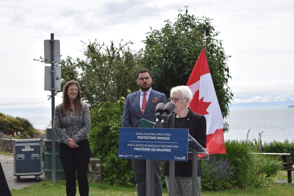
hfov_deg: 24.6
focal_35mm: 82
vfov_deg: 16.6
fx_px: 674
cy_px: 98
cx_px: 147
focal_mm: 55
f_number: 6.3
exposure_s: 1/1600
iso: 400
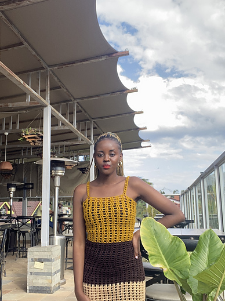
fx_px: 321
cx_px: 98
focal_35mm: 37
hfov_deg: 38.5
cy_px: 160
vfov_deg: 50.2
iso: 25
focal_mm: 2.71
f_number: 2.2
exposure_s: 1/153
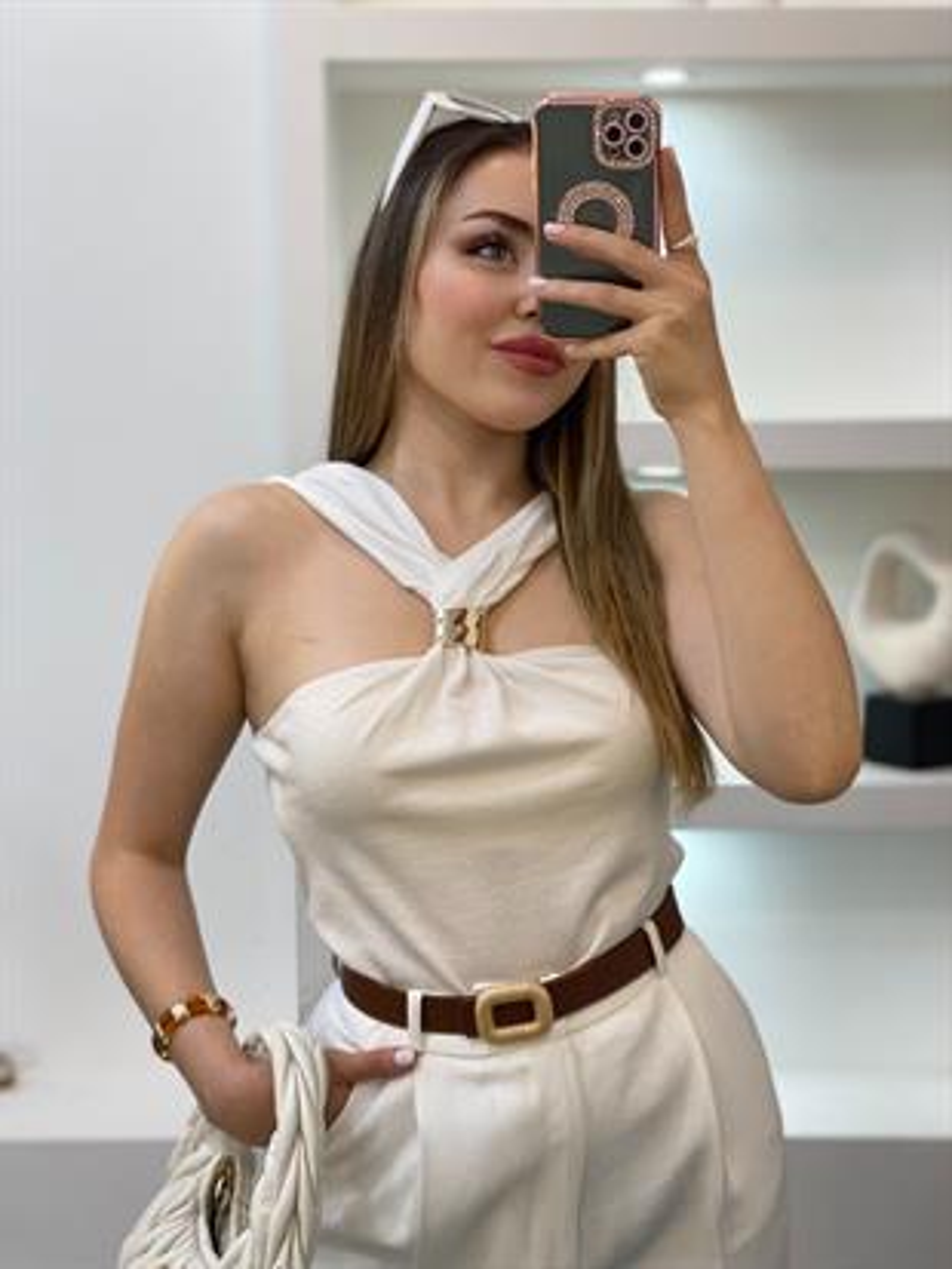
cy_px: 634
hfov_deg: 28.0
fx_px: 1906
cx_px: 476
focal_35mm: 52
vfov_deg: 36.8
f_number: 2
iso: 80
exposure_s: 1/100
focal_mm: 6
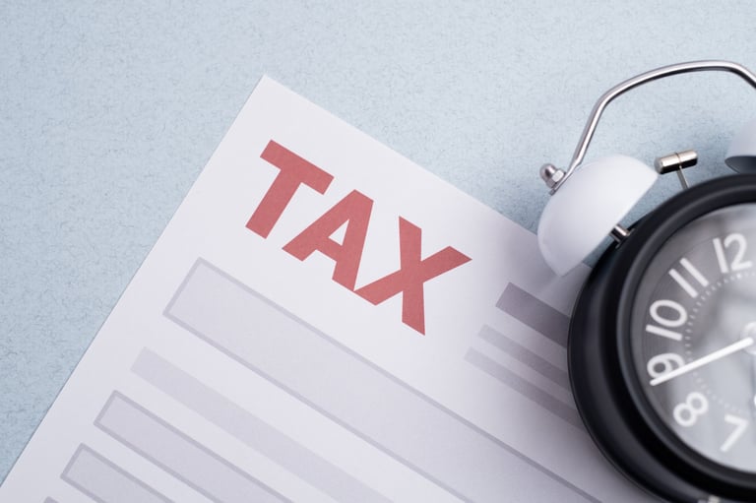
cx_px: 378
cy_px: 252
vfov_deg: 25.5
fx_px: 1112
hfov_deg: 37.5
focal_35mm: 53
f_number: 4
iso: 160
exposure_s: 1/60
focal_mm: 35
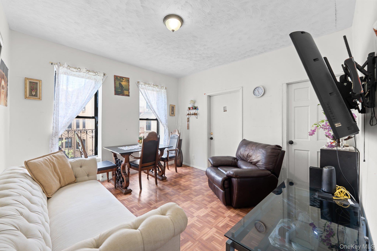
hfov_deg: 104.3
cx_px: 188
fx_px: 147
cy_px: 126
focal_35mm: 14
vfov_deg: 81.2
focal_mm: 14
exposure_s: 1
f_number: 9
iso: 200
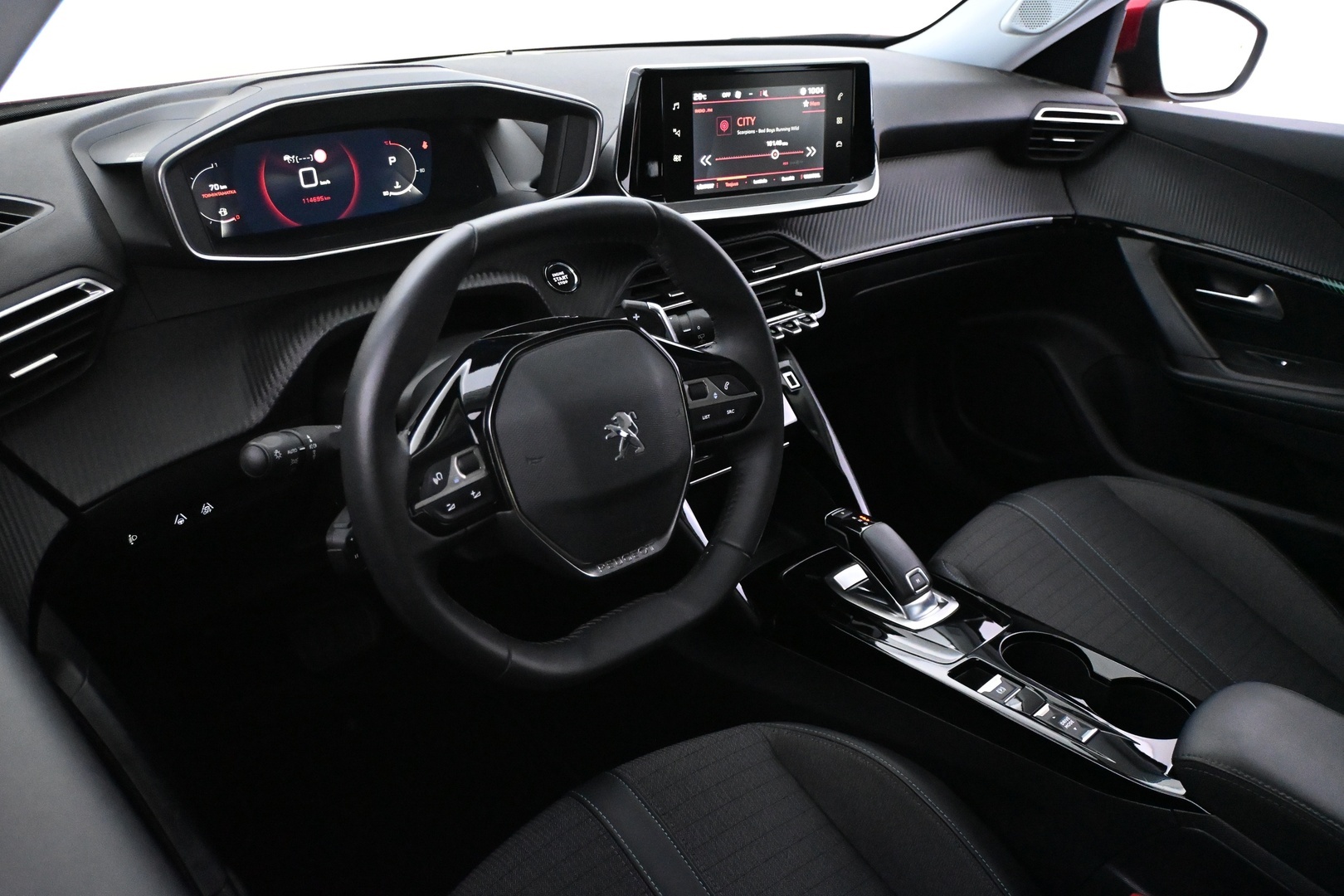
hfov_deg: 61.9
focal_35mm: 30
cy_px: 448
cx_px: 672
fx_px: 1120
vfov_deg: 43.6
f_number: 3.8
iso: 8000
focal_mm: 20
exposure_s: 1/60
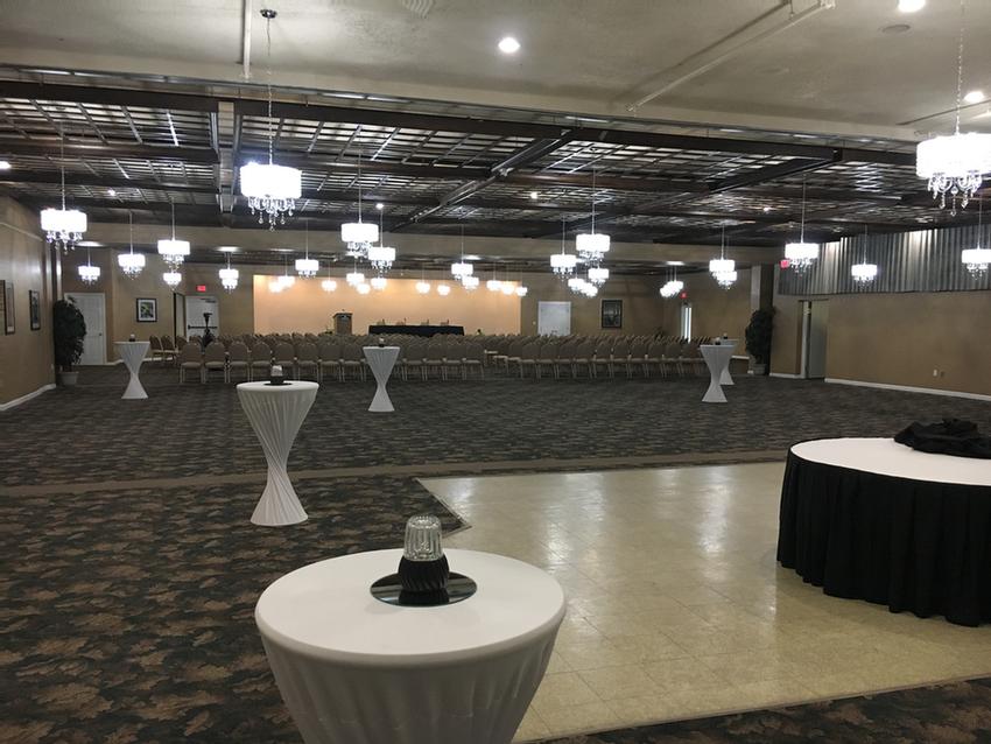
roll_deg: -0.3
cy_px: 372
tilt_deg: -3.4
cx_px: 496
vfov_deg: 48.2
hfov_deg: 61.6
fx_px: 830
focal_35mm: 29
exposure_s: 1/30
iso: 160
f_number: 2.2
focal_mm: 4.15
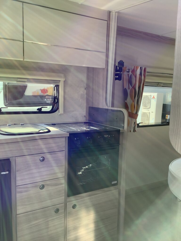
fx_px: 216
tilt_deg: -8.2
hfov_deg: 45.4
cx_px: 90
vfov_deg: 58.4
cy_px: 120
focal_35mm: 31
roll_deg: -3.0
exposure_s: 1/100
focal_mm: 3.3
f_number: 2.4
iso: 32
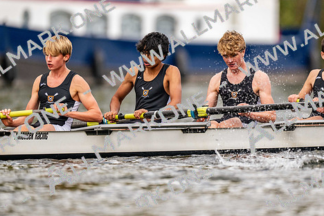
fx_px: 6686
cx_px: 188
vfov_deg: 1.9
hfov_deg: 2.8
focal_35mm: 743
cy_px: 89
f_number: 4
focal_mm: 600
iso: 800
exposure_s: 1/2500
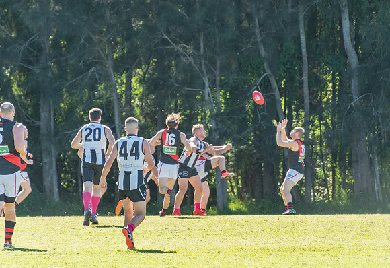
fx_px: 5122
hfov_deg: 4.4
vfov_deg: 3.0
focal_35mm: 469
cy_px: 134
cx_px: 202
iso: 800
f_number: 7.1
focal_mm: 300
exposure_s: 1/500
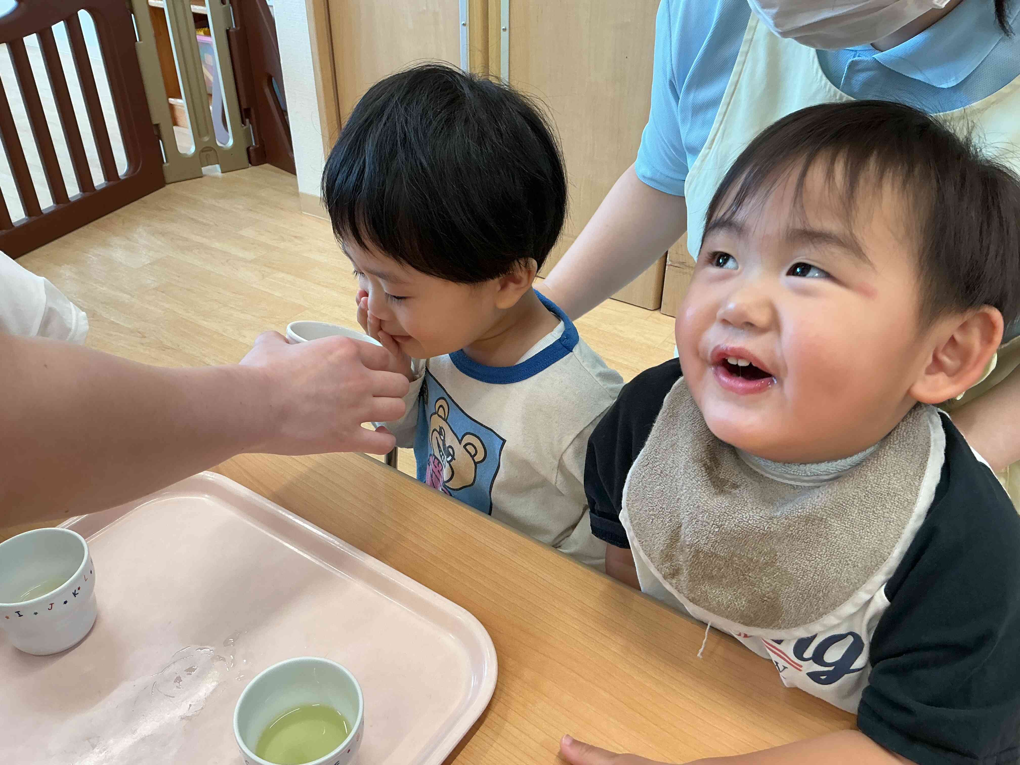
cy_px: 382
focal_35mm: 29
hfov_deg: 61.7
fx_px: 855
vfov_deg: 48.2
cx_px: 510
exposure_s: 1/100
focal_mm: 3
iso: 64
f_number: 1.8
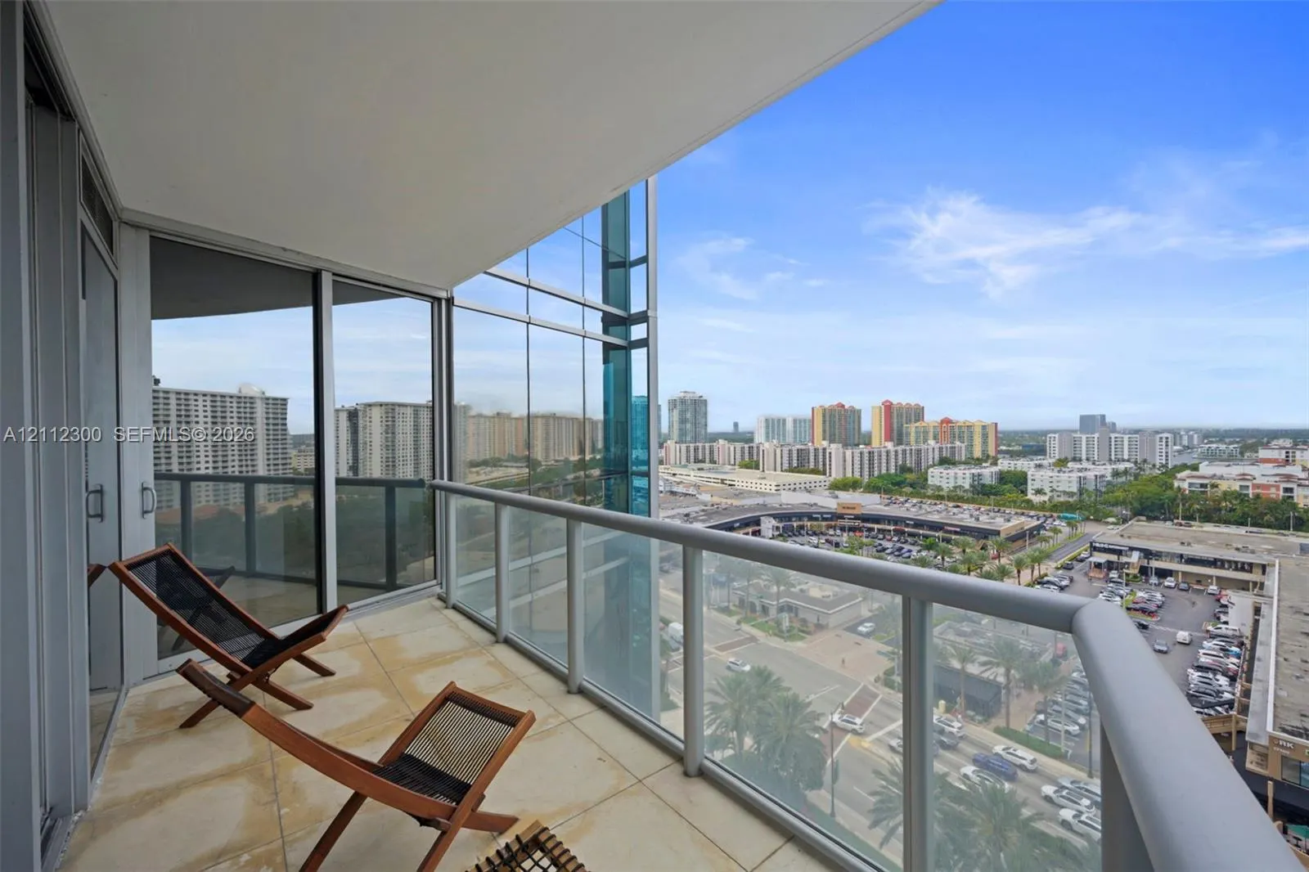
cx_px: 654
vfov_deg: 81.2
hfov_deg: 104.3
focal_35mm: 14
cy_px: 436
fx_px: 509
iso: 100
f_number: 11
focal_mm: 14
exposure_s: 1/125
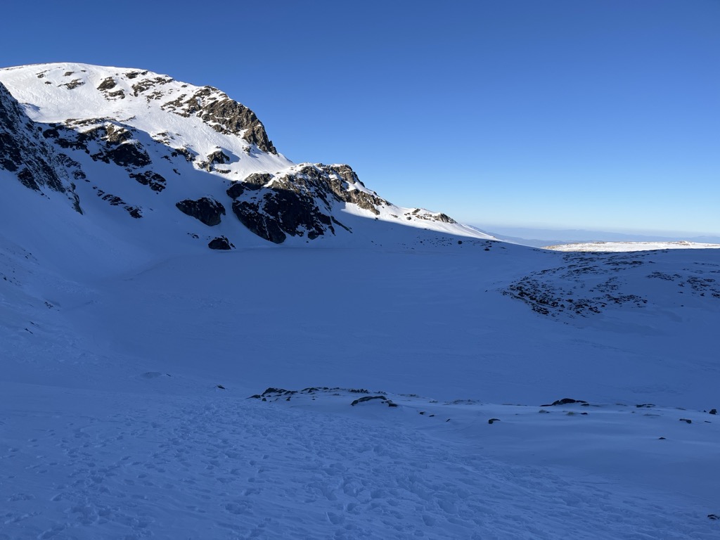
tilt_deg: -6.9
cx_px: 360
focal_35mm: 26
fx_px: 541
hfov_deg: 67.3
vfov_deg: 53.1
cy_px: 270
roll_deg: -2.9
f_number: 1.6
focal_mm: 5.1
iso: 50
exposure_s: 1/3876
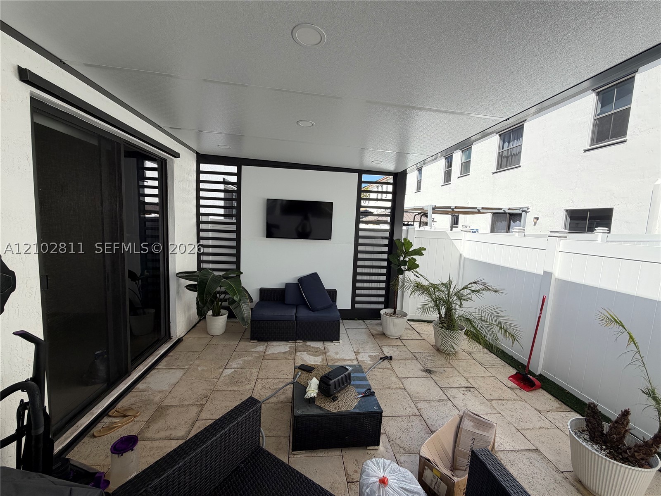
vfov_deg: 85.7
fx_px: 267
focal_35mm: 14
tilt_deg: -6.8
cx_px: 330
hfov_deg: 102.1
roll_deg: -1.9
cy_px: 248
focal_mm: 2.22
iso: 40
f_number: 2.2
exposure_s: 1/579
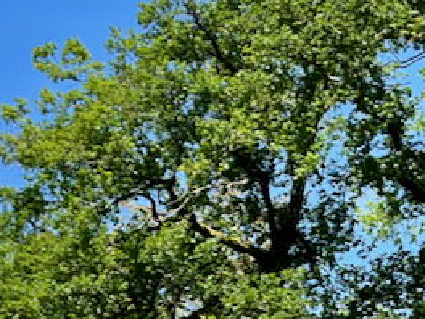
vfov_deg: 11.4
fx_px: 1547
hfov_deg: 14.9
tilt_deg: +5.9
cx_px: 573
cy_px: 448
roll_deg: -1.8
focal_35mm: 126
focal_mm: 5.1
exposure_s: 1/1802
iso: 50
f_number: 1.6
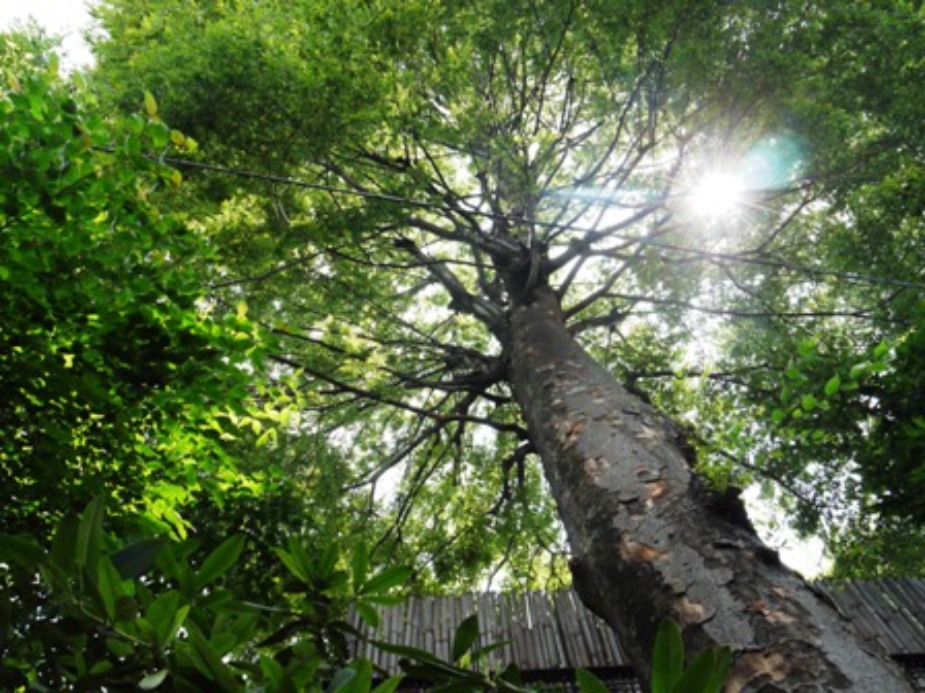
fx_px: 855
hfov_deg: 56.8
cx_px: 462
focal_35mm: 32
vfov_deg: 44.2
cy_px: 346
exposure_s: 1/400
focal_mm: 16
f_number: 8
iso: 800
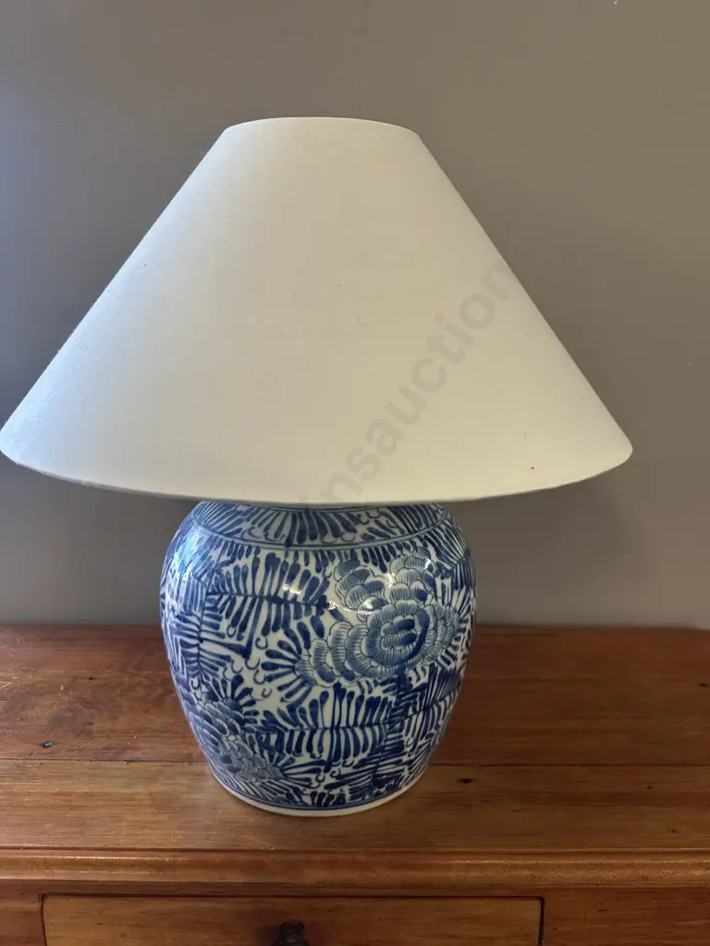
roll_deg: -0.5
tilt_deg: -13.1
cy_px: 473
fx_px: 656
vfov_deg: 71.6
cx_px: 355
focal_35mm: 24
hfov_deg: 56.8
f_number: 1.78
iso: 200
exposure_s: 1/100
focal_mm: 6.86
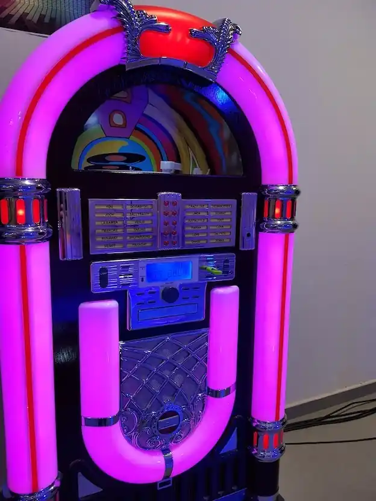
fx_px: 376
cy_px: 250
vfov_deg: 67.3
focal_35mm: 26
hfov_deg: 53.1
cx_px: 188
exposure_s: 1/50
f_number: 1.7
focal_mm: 4.2
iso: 160
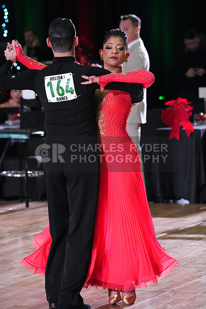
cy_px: 154
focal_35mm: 190
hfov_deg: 7.2
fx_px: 1630
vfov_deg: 10.8
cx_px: 103
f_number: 5.6
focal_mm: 190
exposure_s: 1/400
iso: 10000
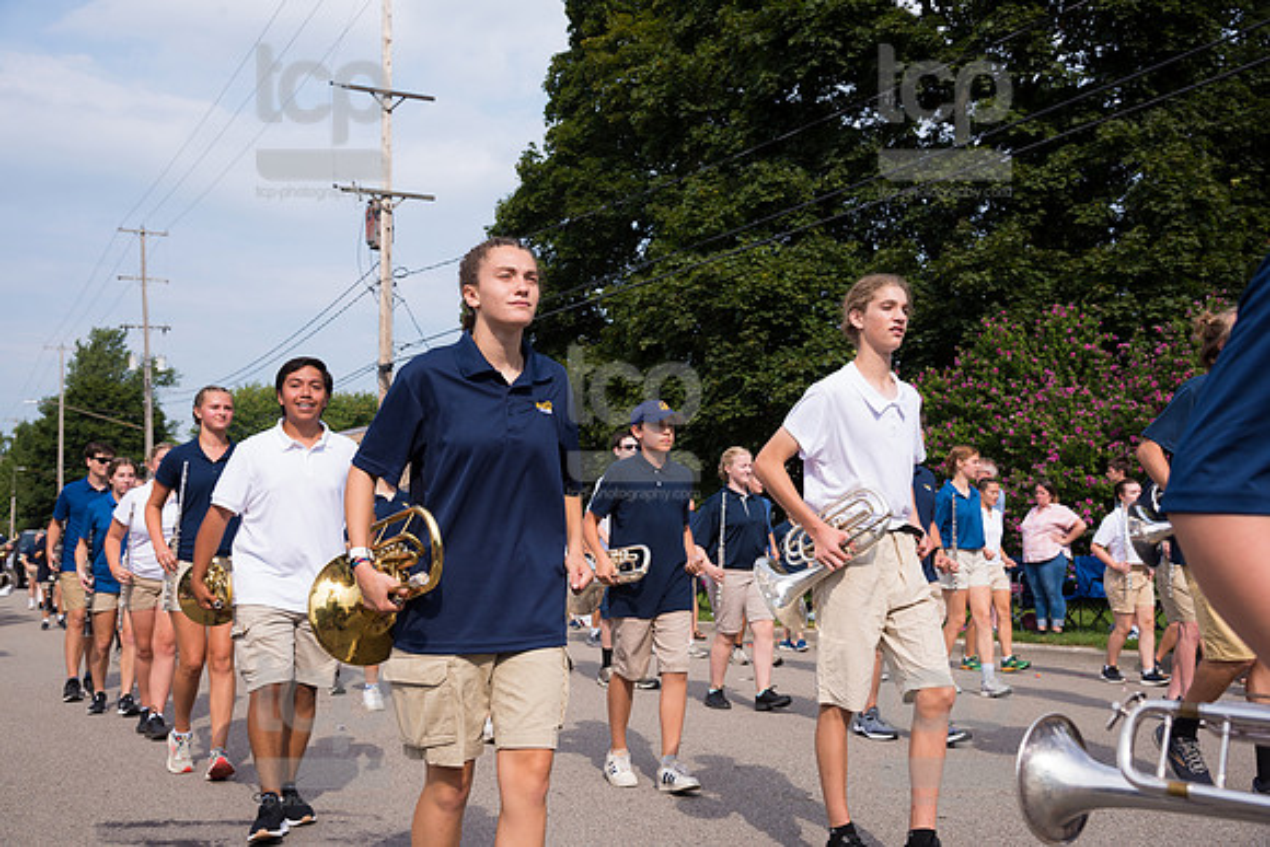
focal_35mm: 34
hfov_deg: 55.8
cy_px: 424
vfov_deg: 38.9
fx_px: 1200
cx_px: 635
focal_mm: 34
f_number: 6.3
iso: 220
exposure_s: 1/500
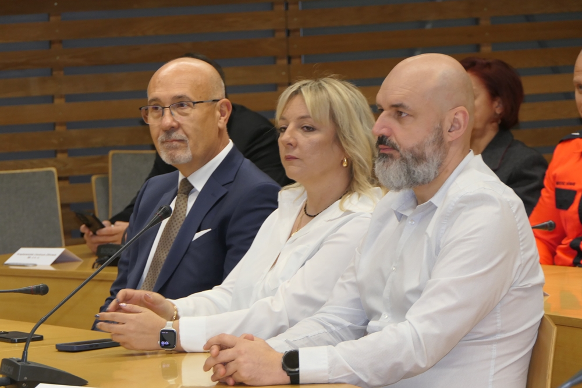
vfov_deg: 6.9
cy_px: 194
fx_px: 3234
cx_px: 291
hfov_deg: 10.3
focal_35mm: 200
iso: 800
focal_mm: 72.9
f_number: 4.3
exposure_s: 1/60
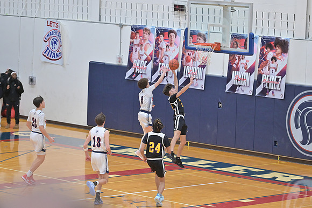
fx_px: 1386
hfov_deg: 12.8
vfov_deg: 8.6
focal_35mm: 160
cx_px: 156
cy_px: 104
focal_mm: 160
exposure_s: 1/800
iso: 5000
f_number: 4
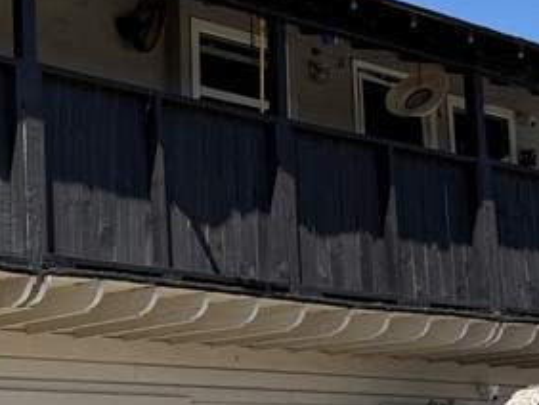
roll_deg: +0.2
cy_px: 262
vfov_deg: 17.0
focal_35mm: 87
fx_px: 1356
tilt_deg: +9.8
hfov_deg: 21.7
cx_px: 11
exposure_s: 1/4167
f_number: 1.78
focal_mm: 6.76
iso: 80
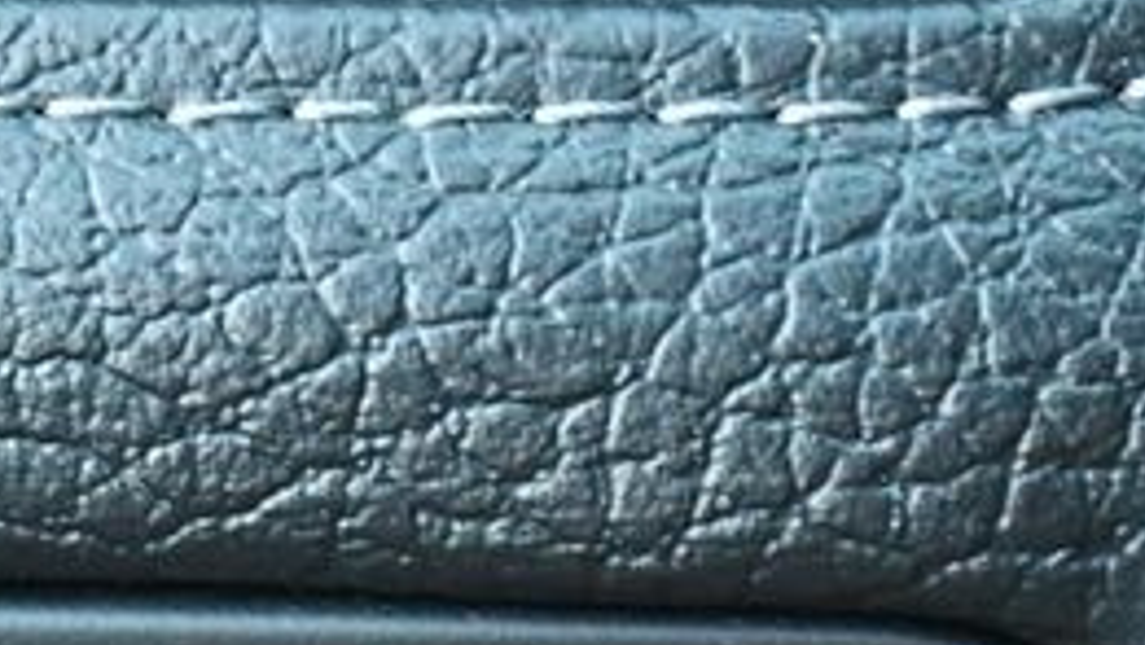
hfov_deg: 9.2
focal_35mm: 231
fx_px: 7016
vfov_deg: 5.3
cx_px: -101
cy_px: 667
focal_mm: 45
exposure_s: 1/100
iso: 3200
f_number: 5.3
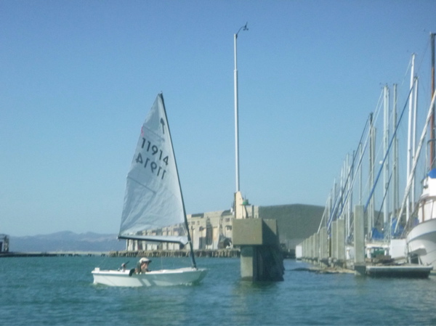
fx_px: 1259
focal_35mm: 100
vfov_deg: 14.8
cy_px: 163
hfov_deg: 19.7
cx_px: 218
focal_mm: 18
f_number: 13
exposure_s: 1/400
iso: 400
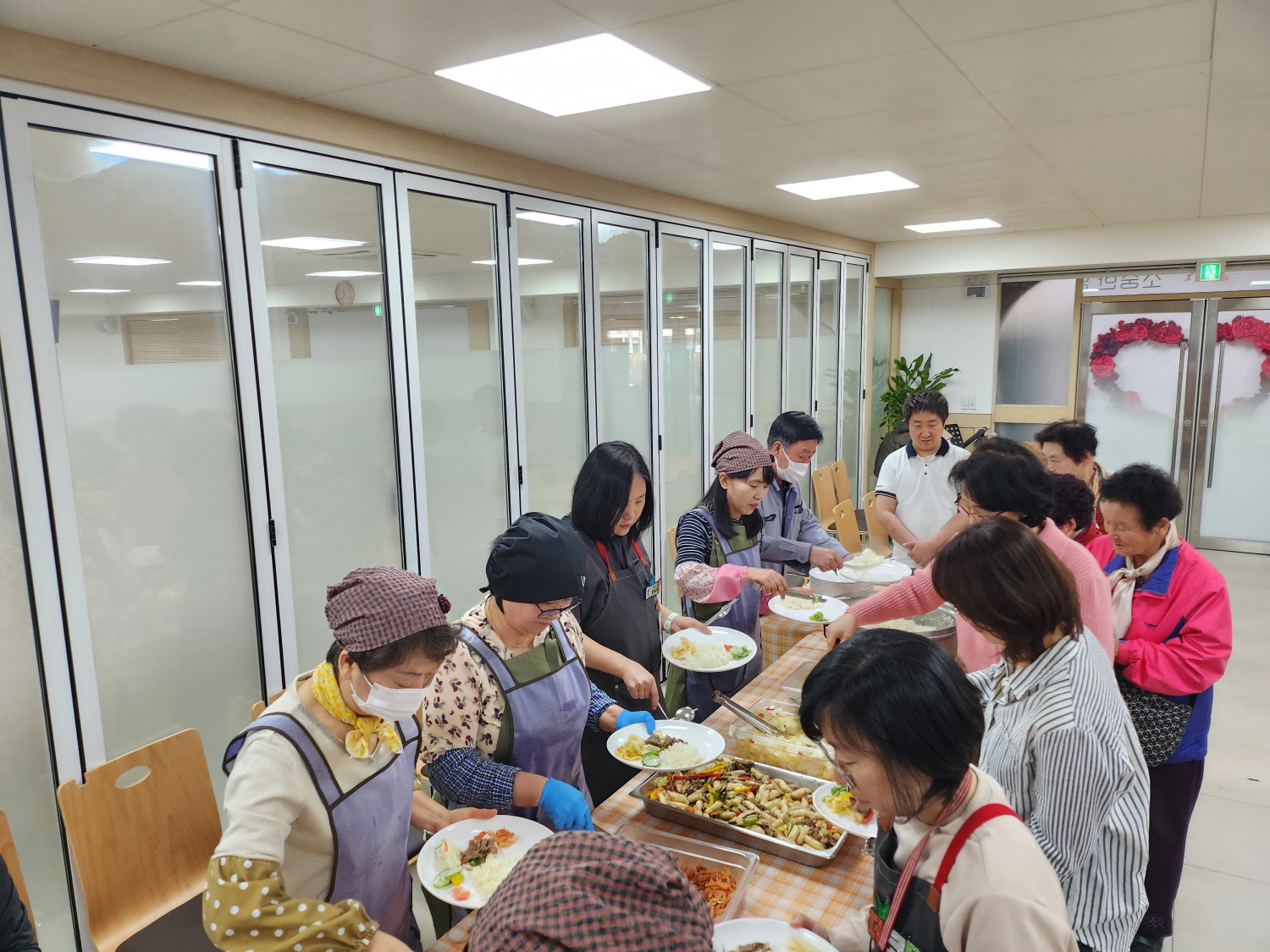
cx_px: 635
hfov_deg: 71.6
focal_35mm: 24
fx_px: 881
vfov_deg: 56.8
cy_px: 476
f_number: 1.8
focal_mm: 5
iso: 160
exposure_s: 1/120
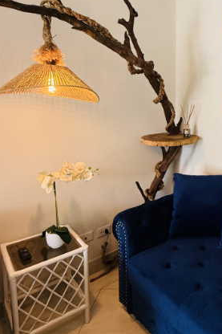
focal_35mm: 28
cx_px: 212
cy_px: 130
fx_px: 259
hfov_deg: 41.5
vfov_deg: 64.8
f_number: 2.2
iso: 320
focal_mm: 2.2
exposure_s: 1/100
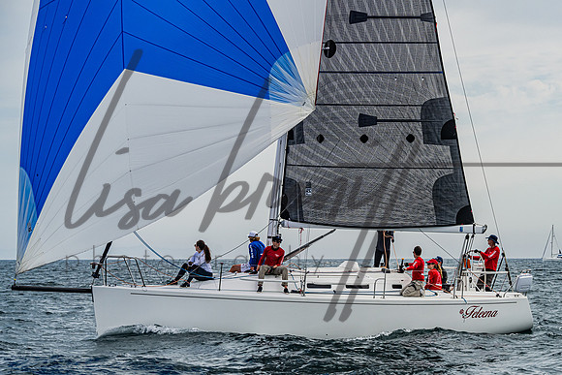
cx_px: 358
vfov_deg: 10.0
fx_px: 2141
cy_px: 237
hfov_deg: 14.9
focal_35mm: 137
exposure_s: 1/2500
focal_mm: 105
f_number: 8
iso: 400
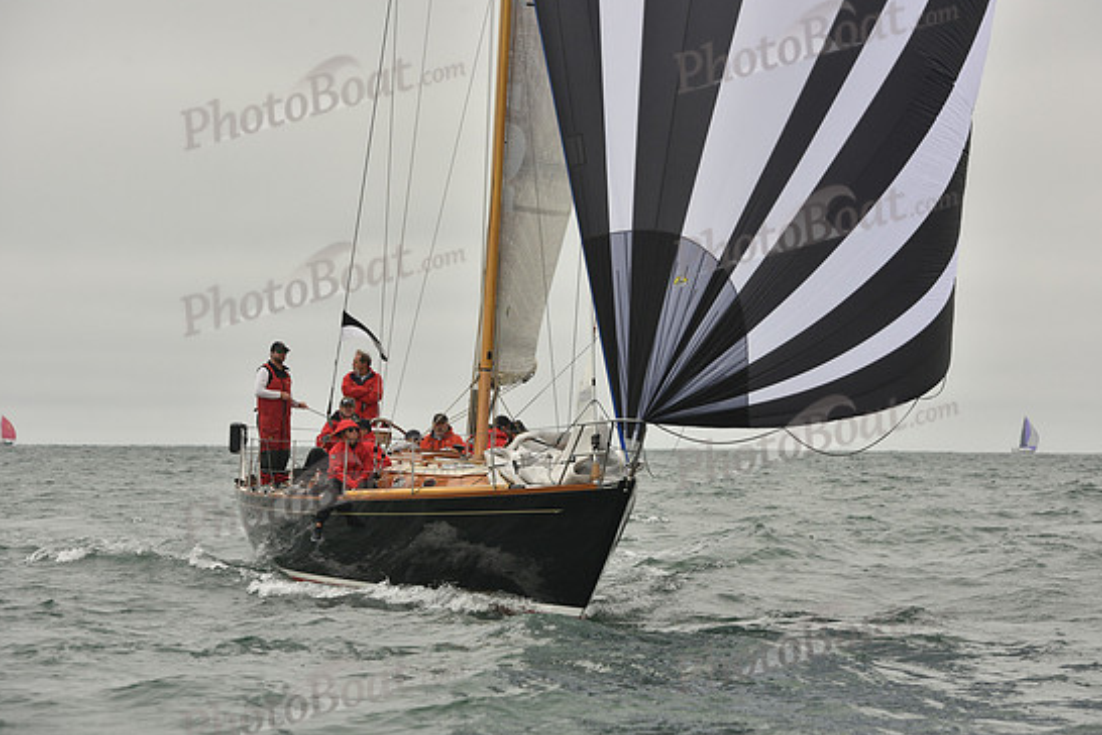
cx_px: 571
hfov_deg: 12.1
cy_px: 360
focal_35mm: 170
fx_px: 5203
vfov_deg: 8.1
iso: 320
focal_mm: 160
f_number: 10
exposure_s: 1/800
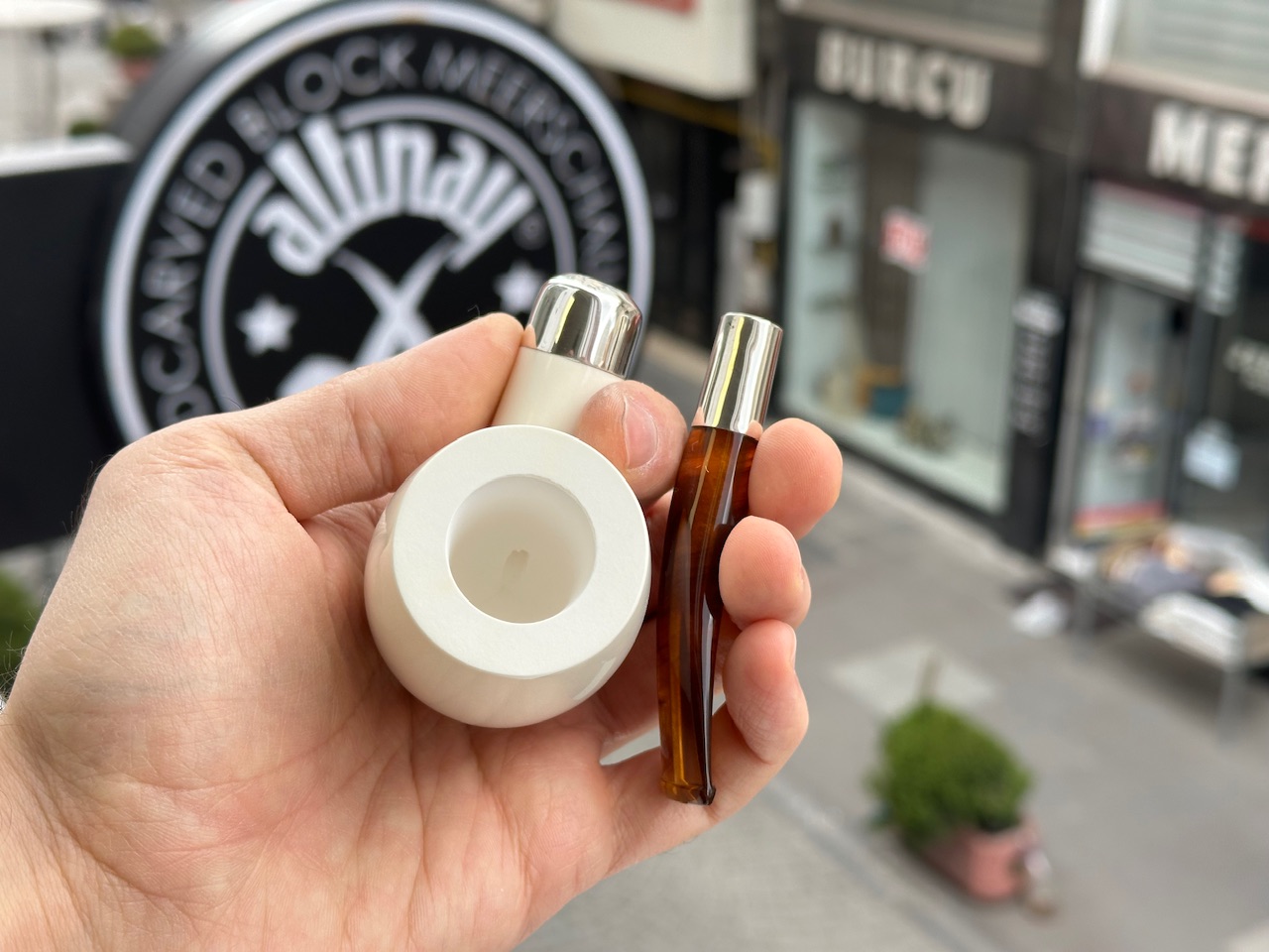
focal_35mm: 48
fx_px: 1760
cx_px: 634
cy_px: 476
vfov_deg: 30.3
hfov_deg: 39.7
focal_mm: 6.86
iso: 64
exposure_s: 1/496
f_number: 1.78
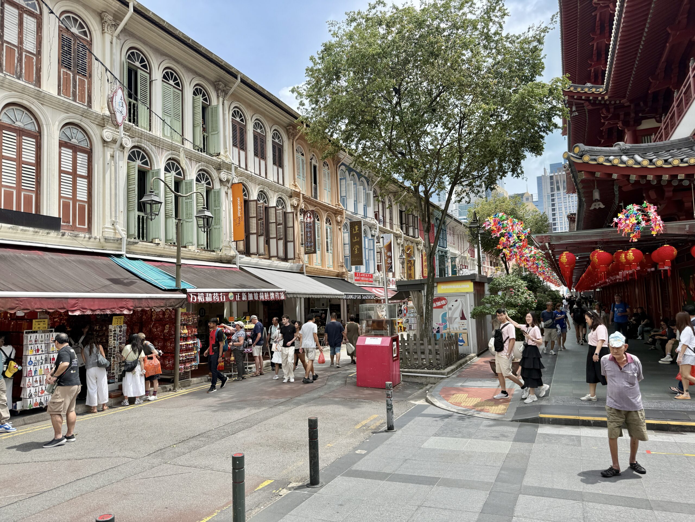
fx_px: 482
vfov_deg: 56.8
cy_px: 261
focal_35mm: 24
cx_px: 348
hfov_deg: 71.6
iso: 80
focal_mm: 6.76
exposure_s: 1/2525
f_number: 1.78
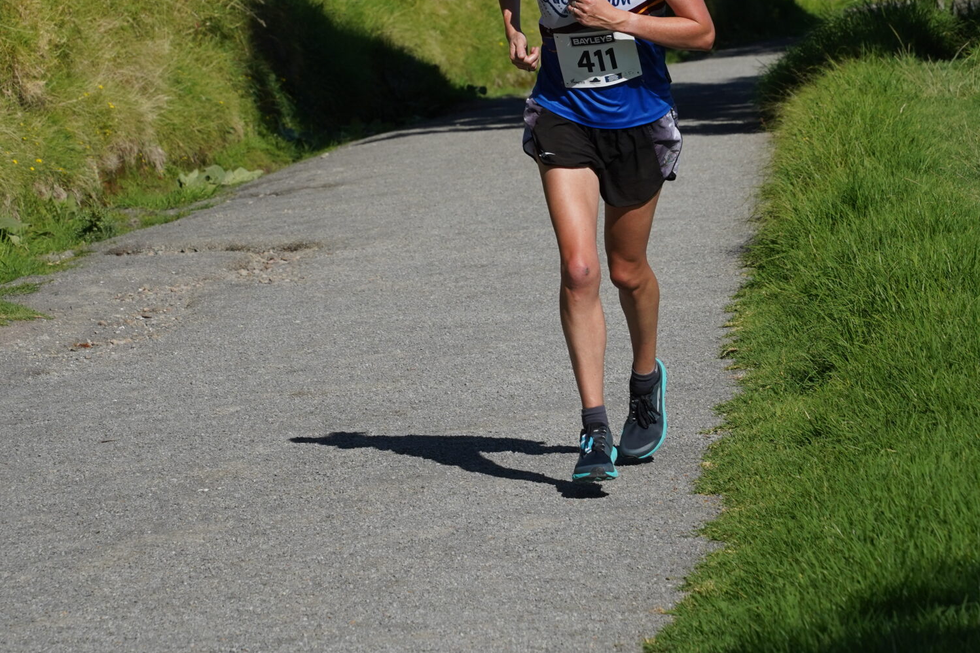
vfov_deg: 6.1
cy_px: 141
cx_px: 534
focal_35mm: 224
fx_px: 6097
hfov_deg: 9.2
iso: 500
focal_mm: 131
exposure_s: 1/1250
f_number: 11
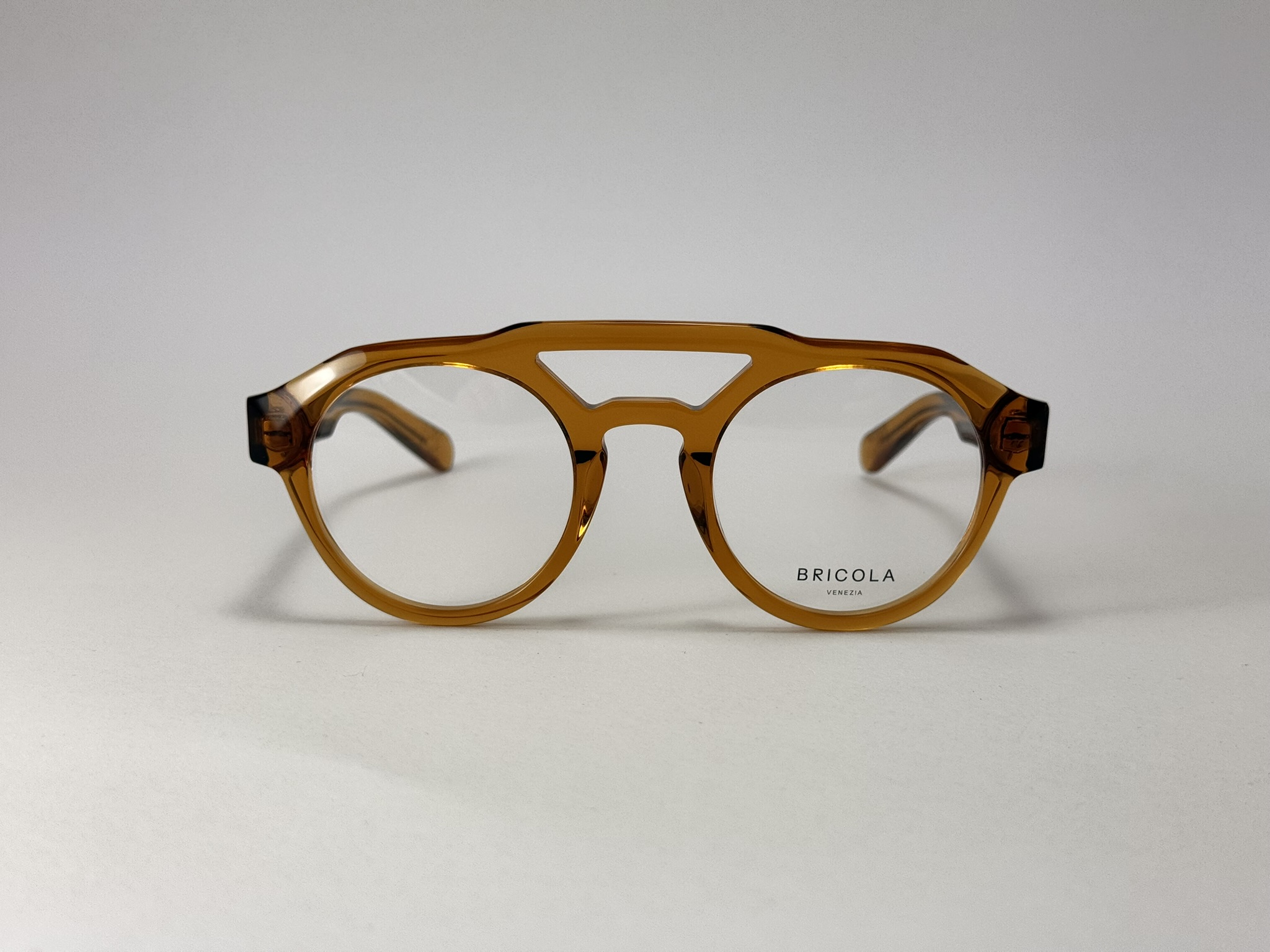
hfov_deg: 39.7
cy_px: 476
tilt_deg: -8.3
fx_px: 1761
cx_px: 635
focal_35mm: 48
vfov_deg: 30.3
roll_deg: -0.6
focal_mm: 6.76
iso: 64
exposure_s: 1/250
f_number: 1.78
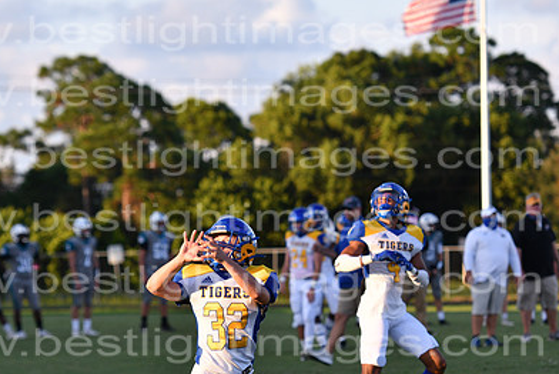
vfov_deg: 5.2
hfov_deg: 7.7
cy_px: 252
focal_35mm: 266
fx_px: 4133
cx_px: 221
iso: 400
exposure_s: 1/1600
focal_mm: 120
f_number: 4
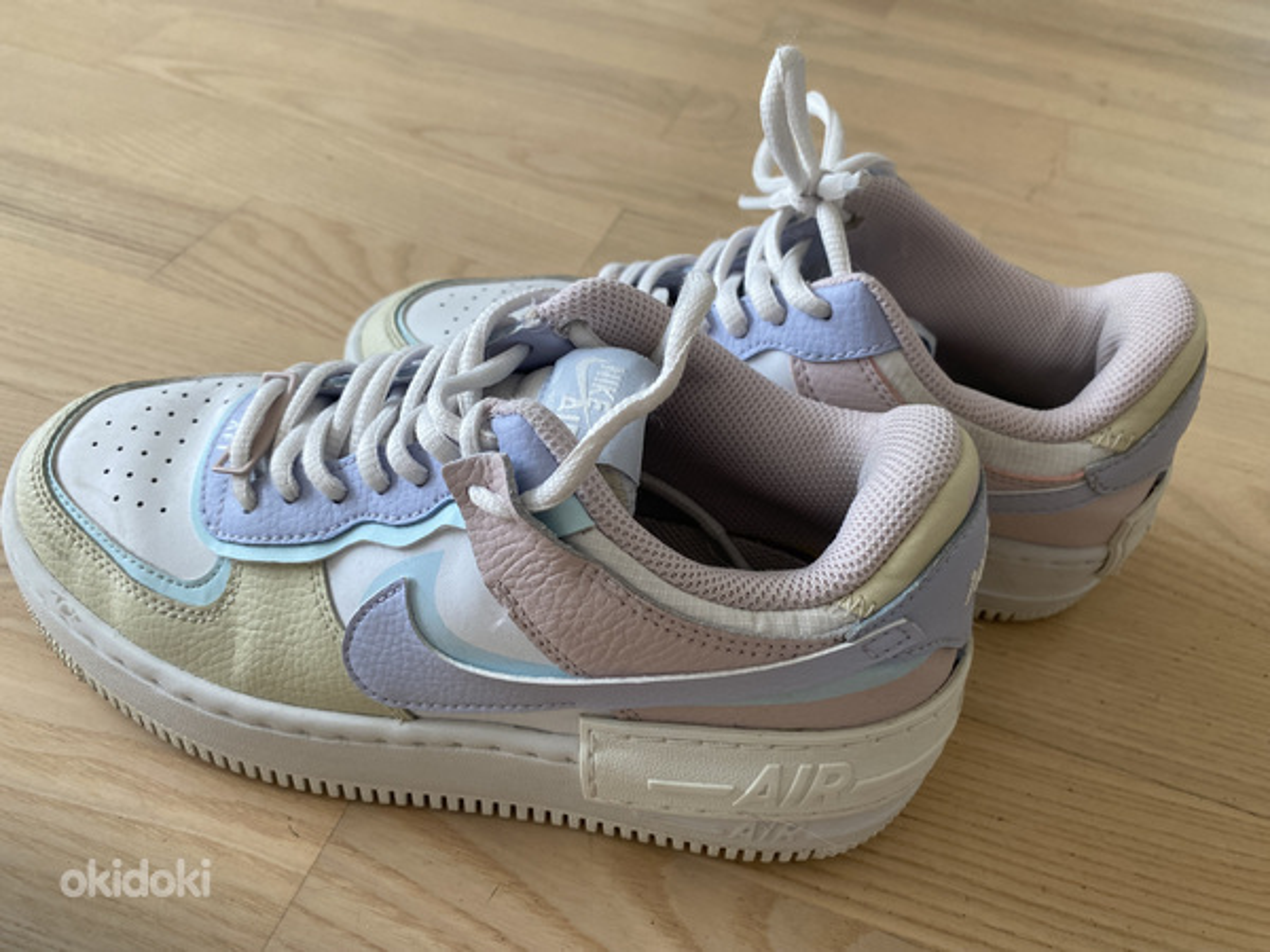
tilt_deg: -46.4
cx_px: 635
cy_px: 476
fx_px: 954
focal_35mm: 26
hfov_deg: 67.3
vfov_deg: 53.1
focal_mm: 4.25
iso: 125
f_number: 1.8
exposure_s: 1/121
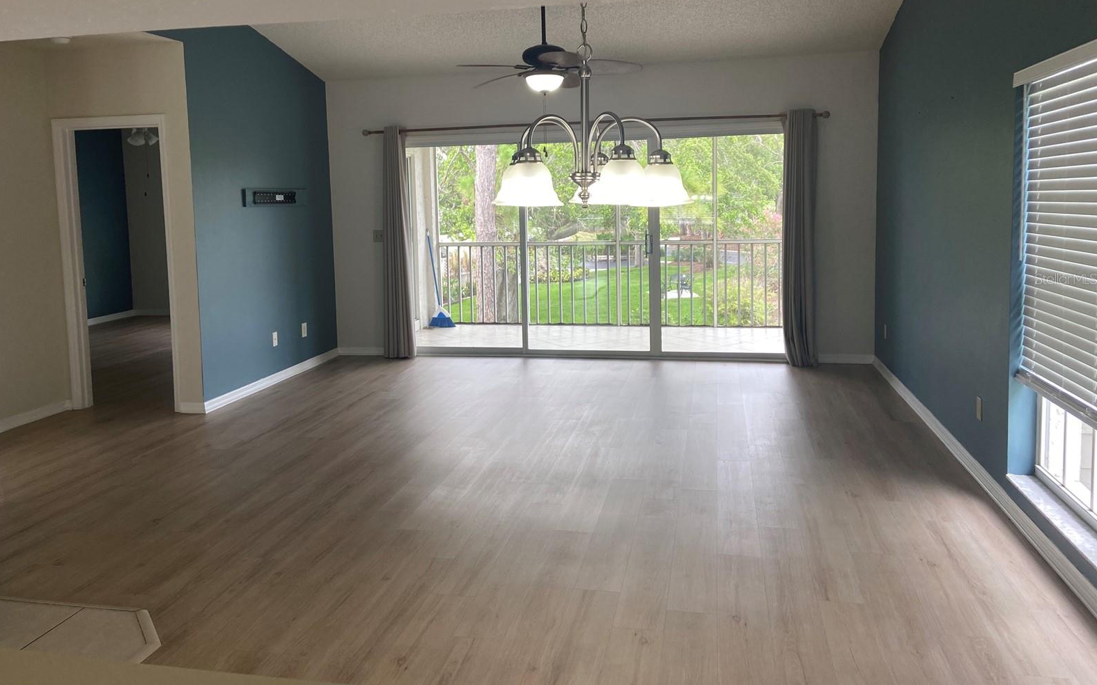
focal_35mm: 28
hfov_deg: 66.5
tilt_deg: -6.2
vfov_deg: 44.3
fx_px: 837
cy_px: 278
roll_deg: +1.2
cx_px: 543
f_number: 1.8
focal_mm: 4.25
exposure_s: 1/120
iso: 50
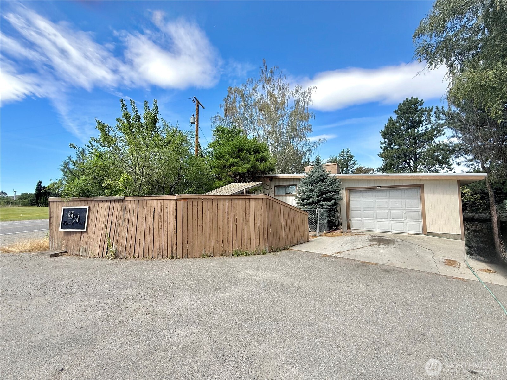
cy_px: 190
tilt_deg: +3.7
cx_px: 254
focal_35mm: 14
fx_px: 205
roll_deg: +0.3
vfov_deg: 85.7
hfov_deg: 102.1
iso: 50
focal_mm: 2.22
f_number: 2.2
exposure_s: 1/809
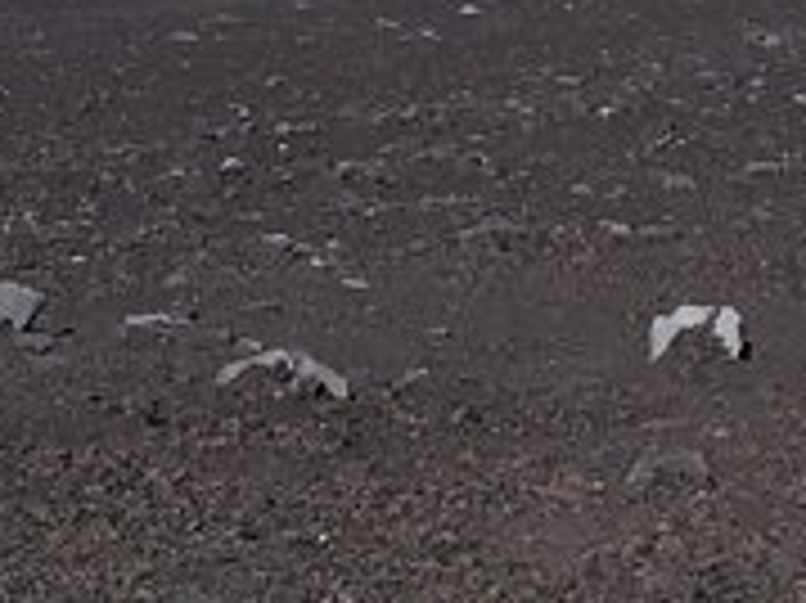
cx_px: 1090
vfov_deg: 7.7
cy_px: -374
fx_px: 4374
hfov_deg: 10.3
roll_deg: +1.6
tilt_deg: -23.8
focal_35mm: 188
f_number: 1.8
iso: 20
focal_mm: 3.99
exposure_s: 1/4808
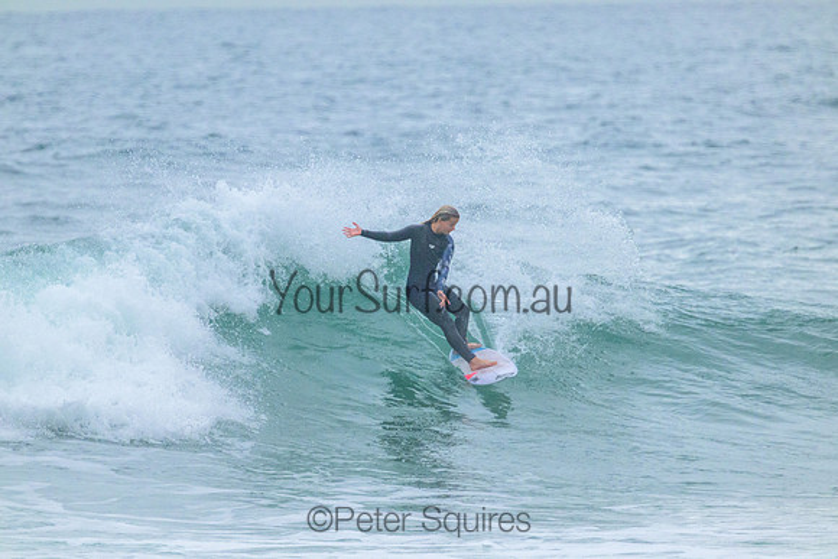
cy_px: 280
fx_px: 18626
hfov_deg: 2.6
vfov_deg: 1.7
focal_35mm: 800
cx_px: 419
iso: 4500
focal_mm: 800
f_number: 11
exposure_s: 1/1600
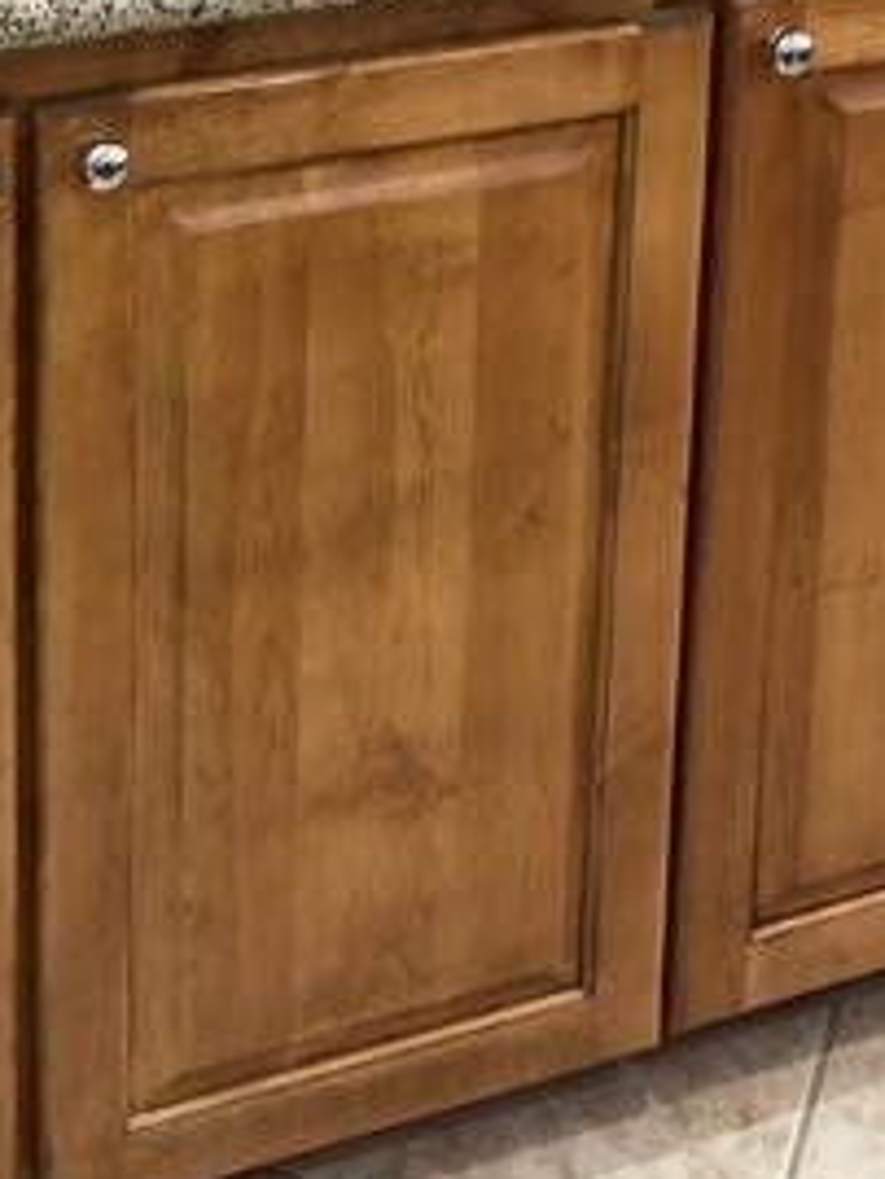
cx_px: 162
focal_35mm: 80
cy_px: -408
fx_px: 2725
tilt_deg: -9.8
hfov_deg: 18.3
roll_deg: +2.1
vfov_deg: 21.7
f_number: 1.8
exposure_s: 1/60
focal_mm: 3.99
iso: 160
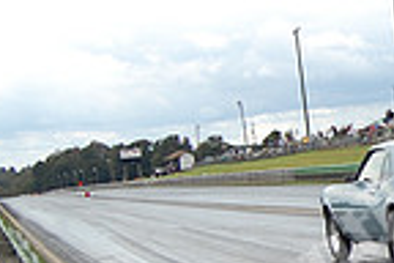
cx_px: 468
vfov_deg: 12.5
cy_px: 178
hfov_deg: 17.9
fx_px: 1193
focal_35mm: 109
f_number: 4
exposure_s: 1/1000
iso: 200
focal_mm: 18
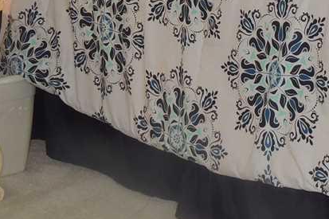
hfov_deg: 15.8
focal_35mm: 129
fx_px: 1178
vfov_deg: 10.5
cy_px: -2
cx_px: 278
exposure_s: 1/30
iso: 200
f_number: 3.3
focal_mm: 7.1
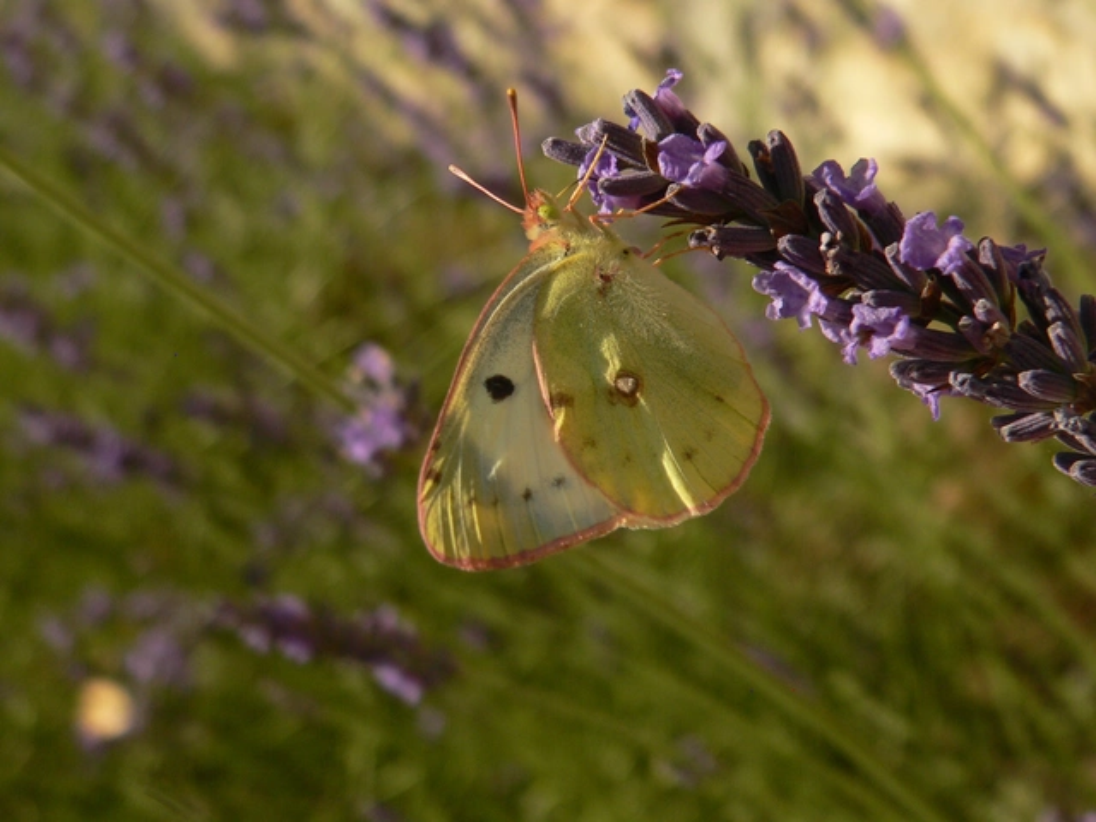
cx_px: 548
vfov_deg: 25.7
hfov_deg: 33.8
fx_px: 1805
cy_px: 411
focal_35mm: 57
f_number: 4
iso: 100
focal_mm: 9.4
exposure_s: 1/1000
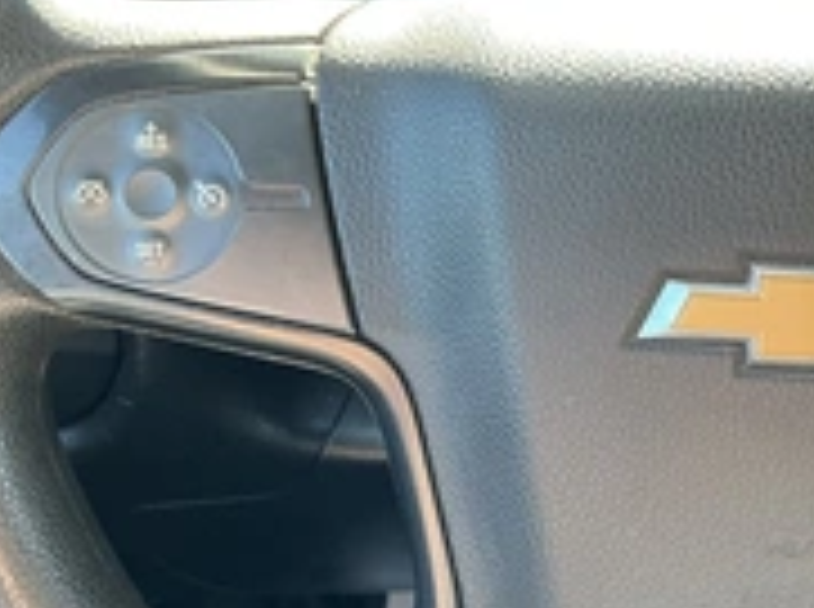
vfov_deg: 23.6
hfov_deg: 29.9
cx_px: 742
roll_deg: +3.8
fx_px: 1455
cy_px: 329
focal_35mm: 62
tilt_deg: -32.2
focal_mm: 3
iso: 64
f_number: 1.8
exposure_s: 1/92
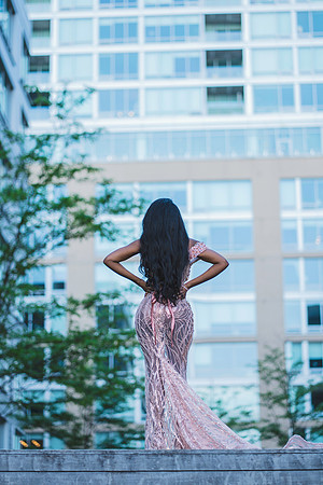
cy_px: 242
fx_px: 1144
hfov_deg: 16.1
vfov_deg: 23.9
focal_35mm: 85
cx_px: 162
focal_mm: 85
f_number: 2.2
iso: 100
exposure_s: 1/160
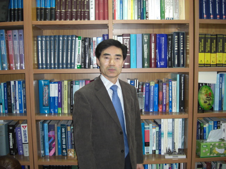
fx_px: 248
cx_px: 113
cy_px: 84
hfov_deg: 49.0
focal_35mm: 38
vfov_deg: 37.7
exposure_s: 1/60
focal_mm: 7.9
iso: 200
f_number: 2.8
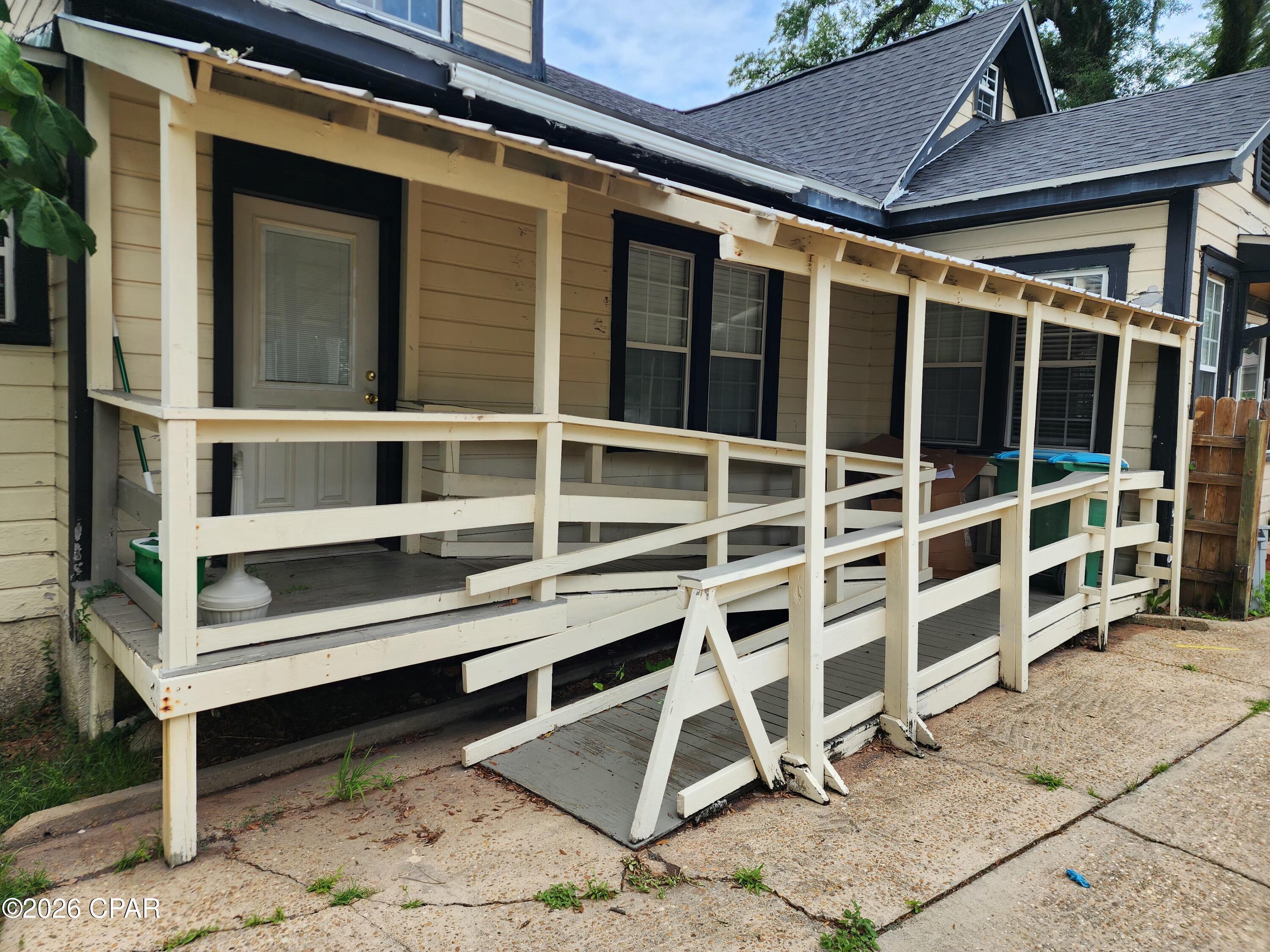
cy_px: 476
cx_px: 635
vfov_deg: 58.9
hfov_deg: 73.9
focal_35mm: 23
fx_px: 844
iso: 12
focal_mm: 6.4
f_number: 1.8
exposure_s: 1/256
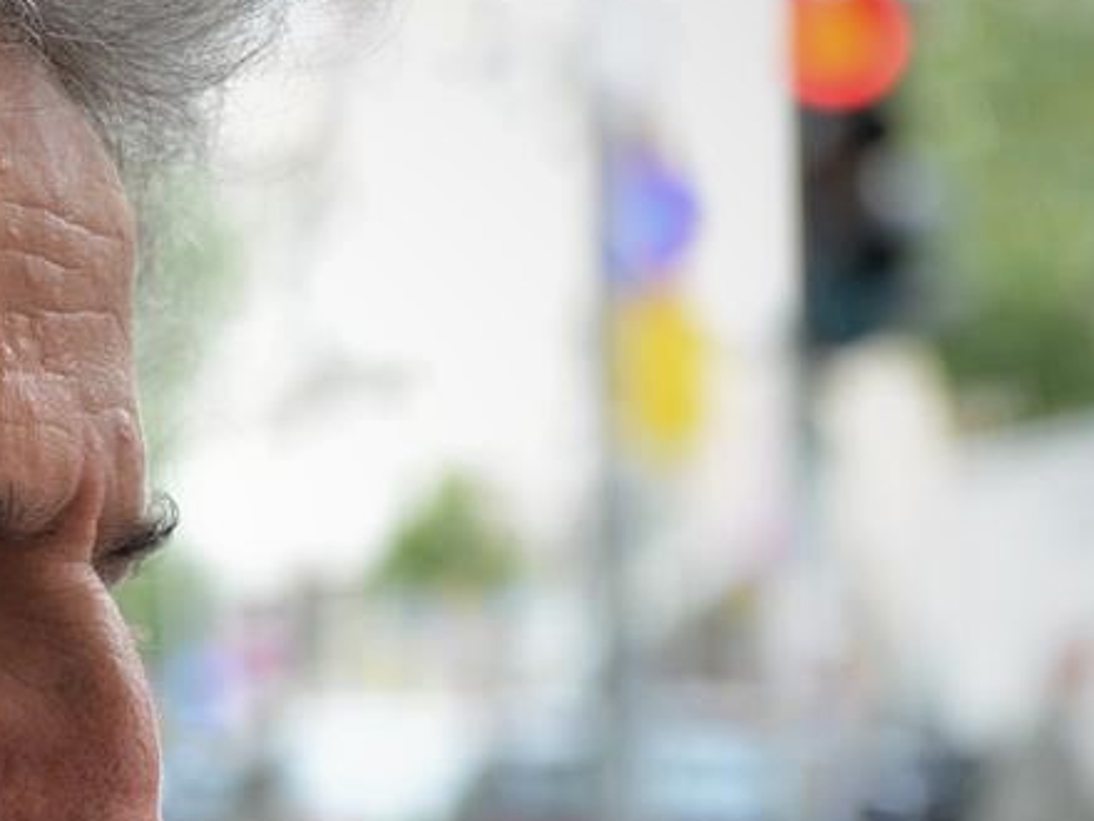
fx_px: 5910
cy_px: 560
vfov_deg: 7.9
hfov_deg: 10.4
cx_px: -215
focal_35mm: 187
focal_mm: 66
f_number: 4.5
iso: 200
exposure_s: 1/80
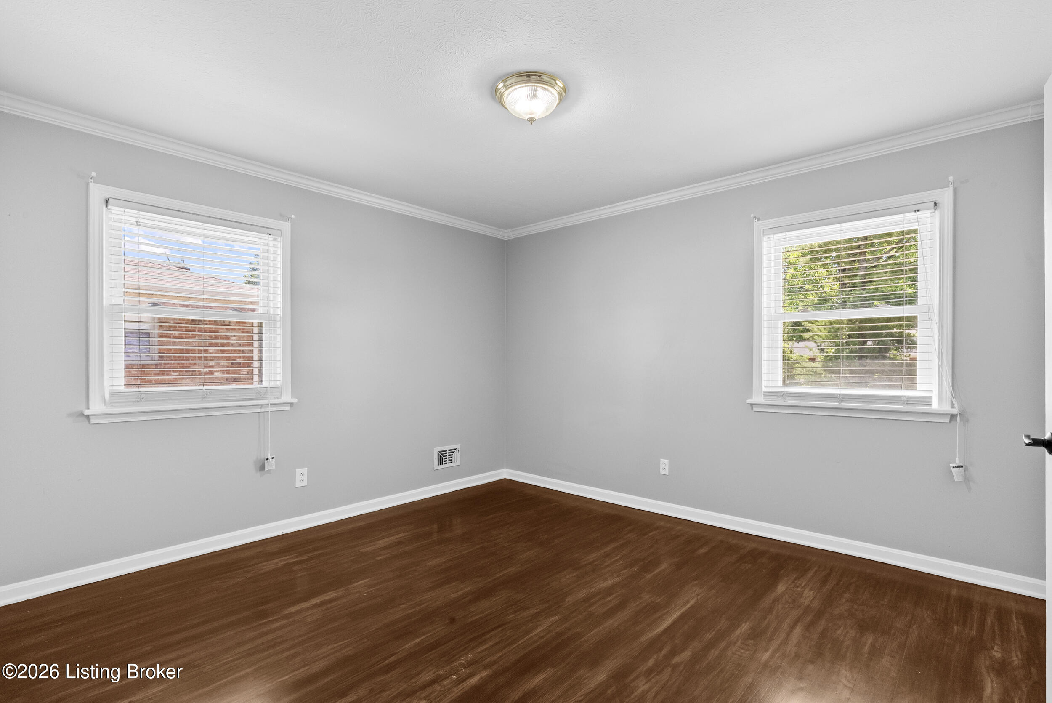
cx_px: 526
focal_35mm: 16
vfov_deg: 73.8
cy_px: 352
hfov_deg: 96.7
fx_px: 468
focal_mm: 16
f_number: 11
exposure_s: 1/5
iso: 1000
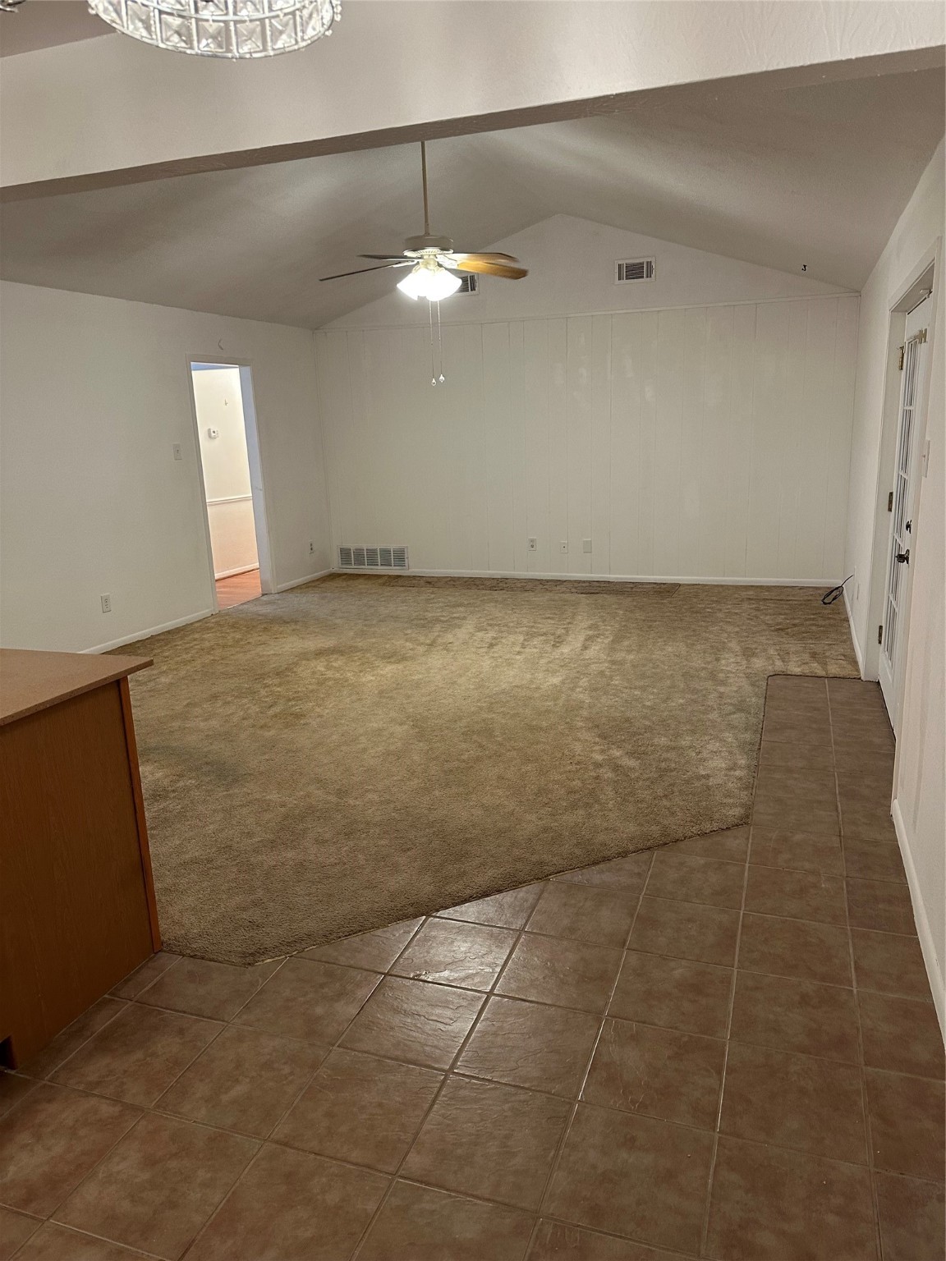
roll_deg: +1.1
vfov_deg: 71.6
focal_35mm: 24
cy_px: 630
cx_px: 473
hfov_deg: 56.8
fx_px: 875
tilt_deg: -12.6
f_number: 1.78
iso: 250
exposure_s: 1/60
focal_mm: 6.86
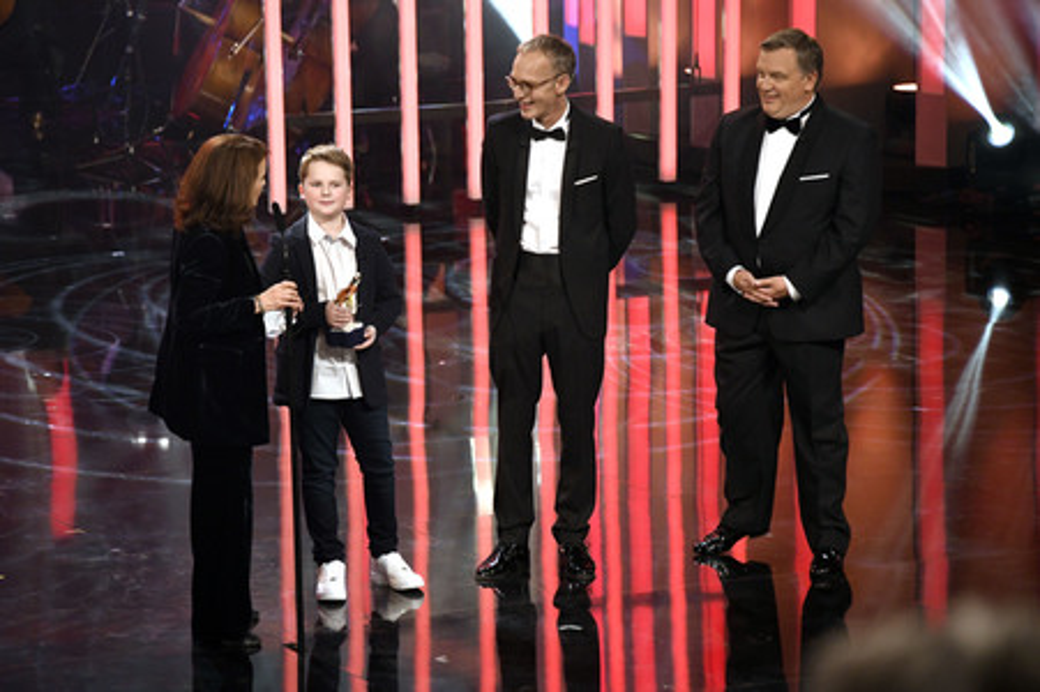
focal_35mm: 190
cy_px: 346
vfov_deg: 7.2
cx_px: 520
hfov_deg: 10.8
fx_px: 5485
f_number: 6.3
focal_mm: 190
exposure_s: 1/160
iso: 3200
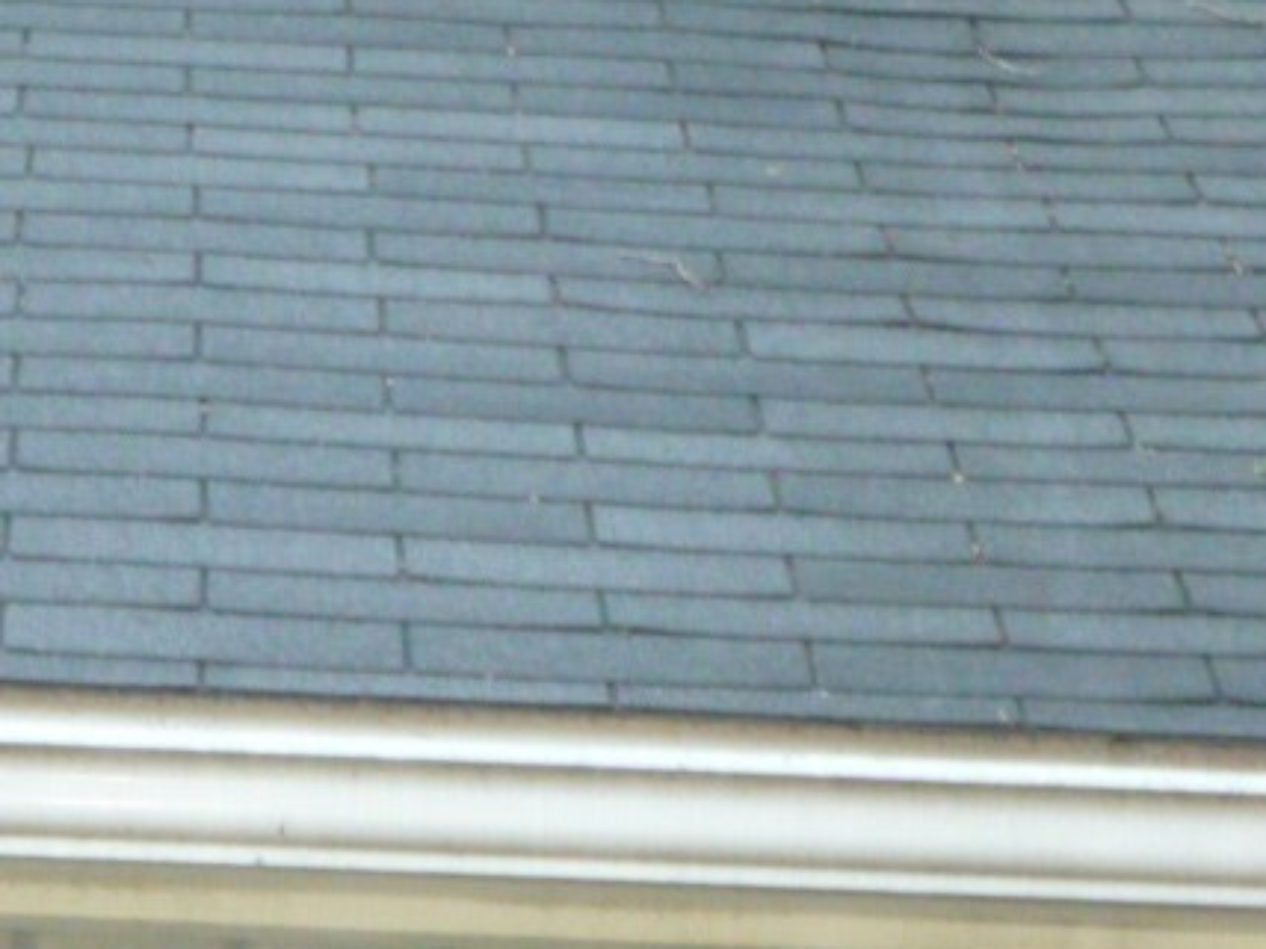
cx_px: 805
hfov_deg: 6.8
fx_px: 10606
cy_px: 328
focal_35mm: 290
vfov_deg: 5.1
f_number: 5.7
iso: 640
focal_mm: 19.2
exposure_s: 1/60
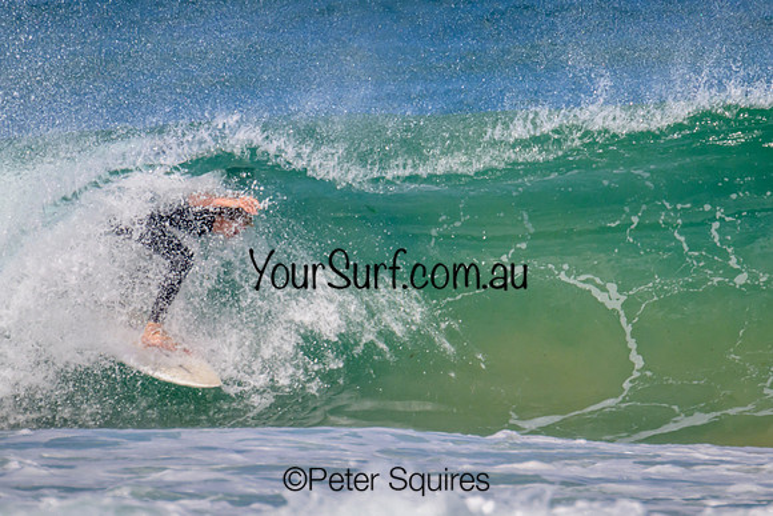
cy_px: 228
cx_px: 378
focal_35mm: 1090
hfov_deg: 1.9
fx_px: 23413
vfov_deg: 1.3
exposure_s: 1/2000
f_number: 11
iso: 720
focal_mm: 800
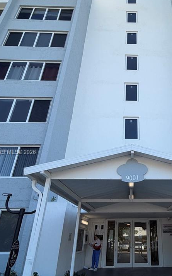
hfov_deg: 46.6
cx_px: 138
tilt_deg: +25.4
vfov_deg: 72.3
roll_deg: +0.9
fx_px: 188
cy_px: 153
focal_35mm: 25
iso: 50
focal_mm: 2.22
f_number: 2.2
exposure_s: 1/502
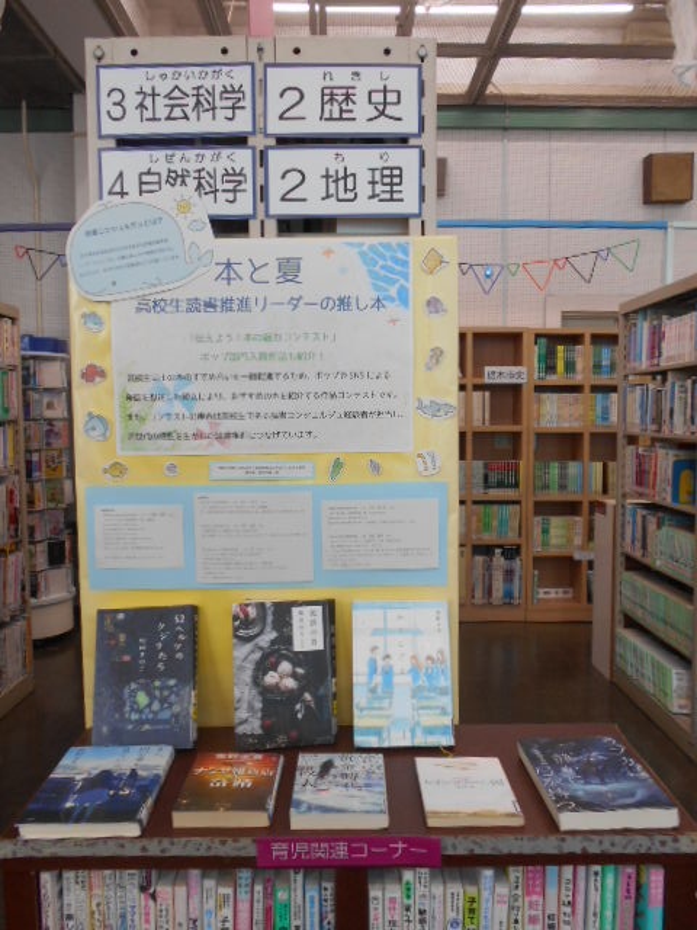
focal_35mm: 30
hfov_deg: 46.8
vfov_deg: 60.0
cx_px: 348
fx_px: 805
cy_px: 465
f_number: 3.4
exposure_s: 1/30
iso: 100
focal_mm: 5.1
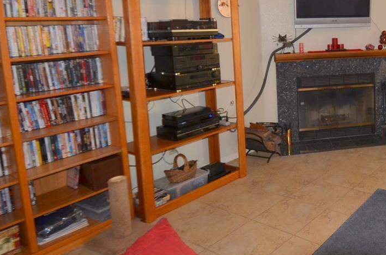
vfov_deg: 39.7
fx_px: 342
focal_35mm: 32
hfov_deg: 51.8
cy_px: 60
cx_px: 348
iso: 200
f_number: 3.5
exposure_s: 1/60
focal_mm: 10
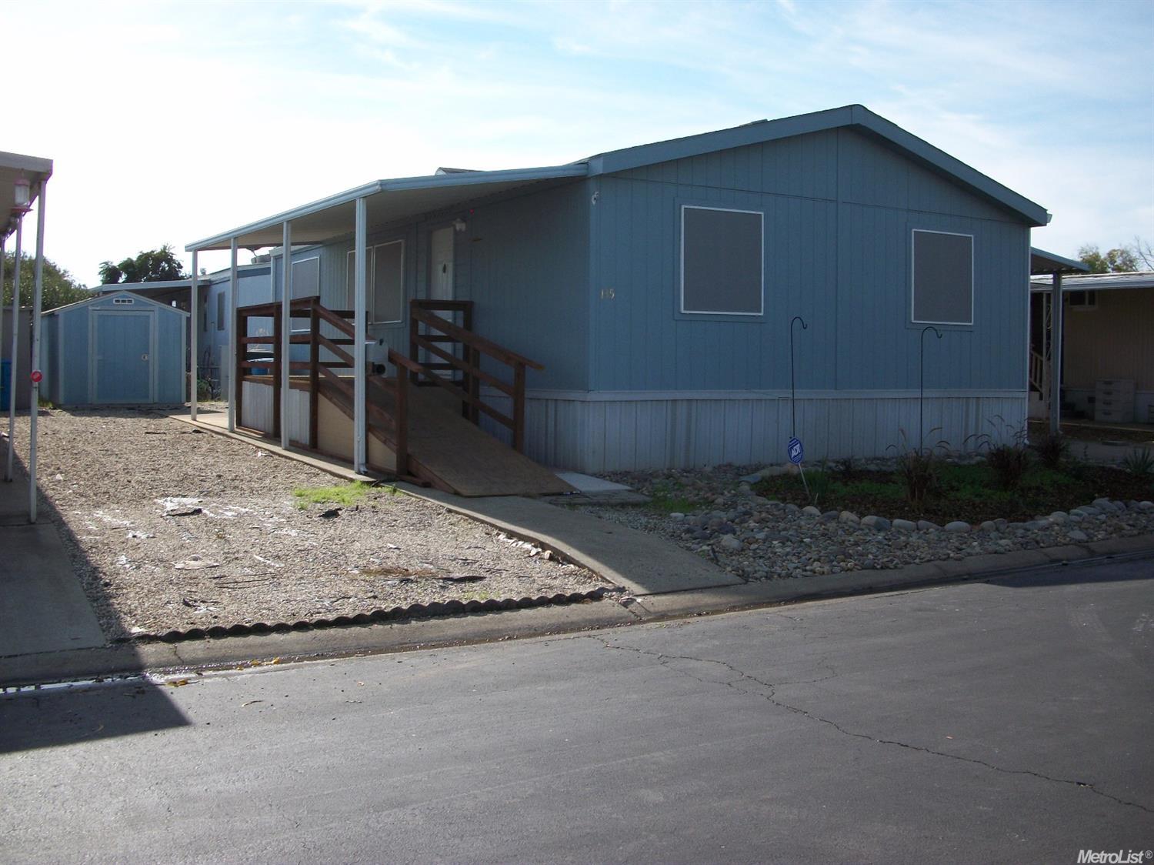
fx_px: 1166
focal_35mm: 35
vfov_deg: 40.7
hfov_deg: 52.6
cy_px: 432
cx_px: 577
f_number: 8.8
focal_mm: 6.3
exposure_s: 1/160
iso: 80
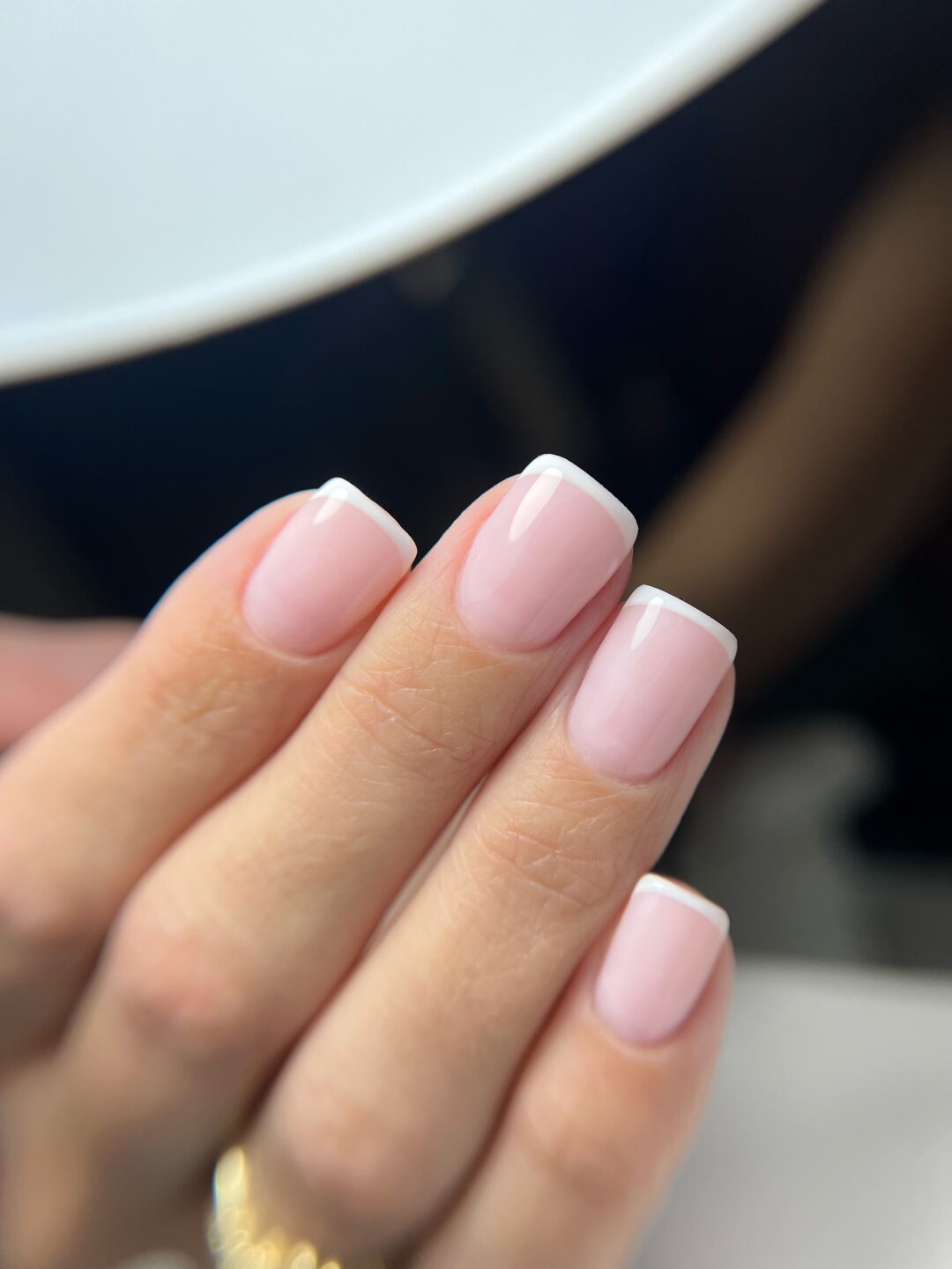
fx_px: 953
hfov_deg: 53.1
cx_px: 476
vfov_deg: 67.3
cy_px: 634
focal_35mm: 26
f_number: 1.5
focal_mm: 5.7
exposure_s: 1/1361
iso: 50
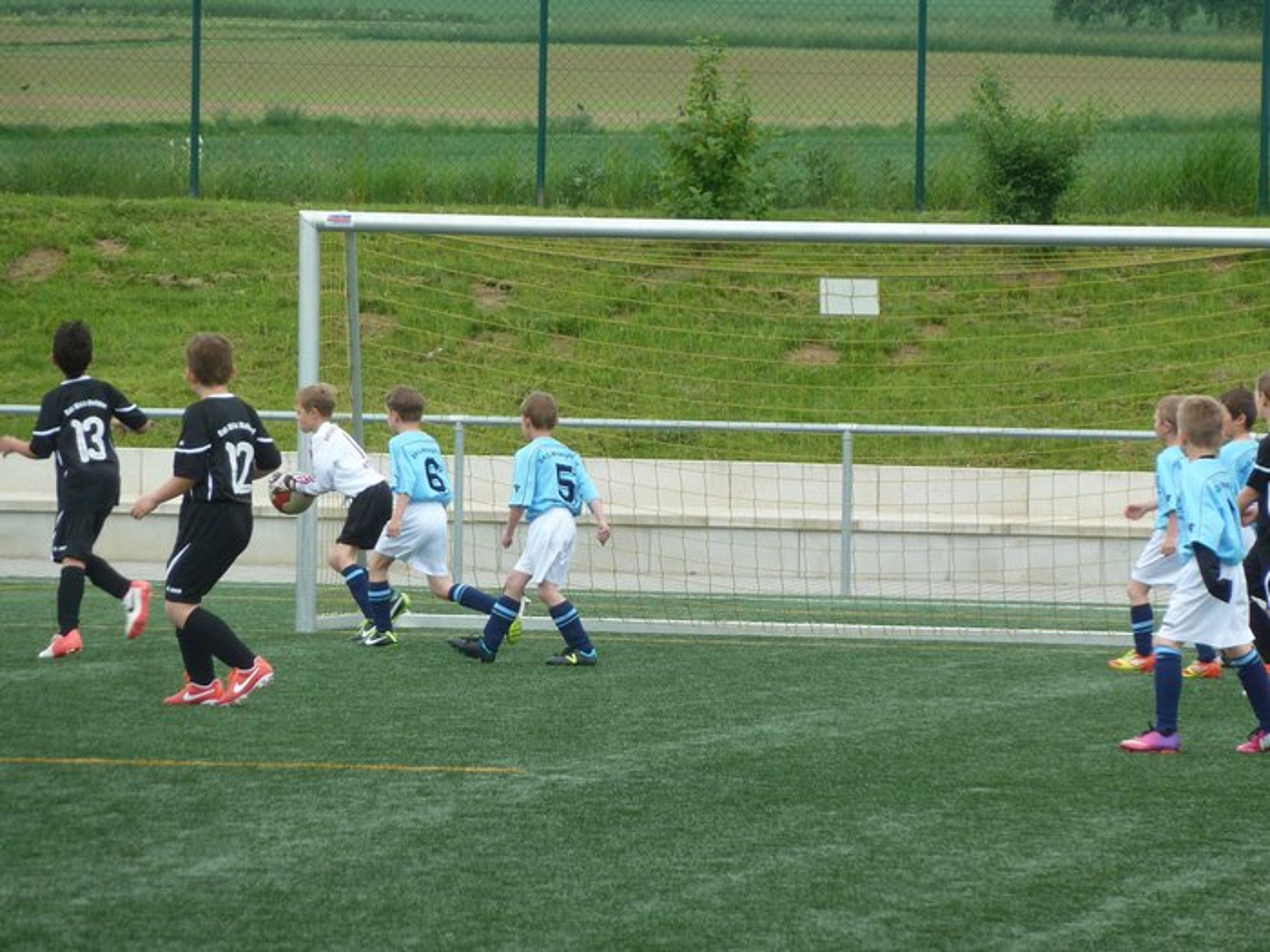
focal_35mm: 300
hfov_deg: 6.6
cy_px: 476
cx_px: 635
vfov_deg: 5.0
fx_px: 11006
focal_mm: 49.2
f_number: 4.9
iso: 160
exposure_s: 1/250
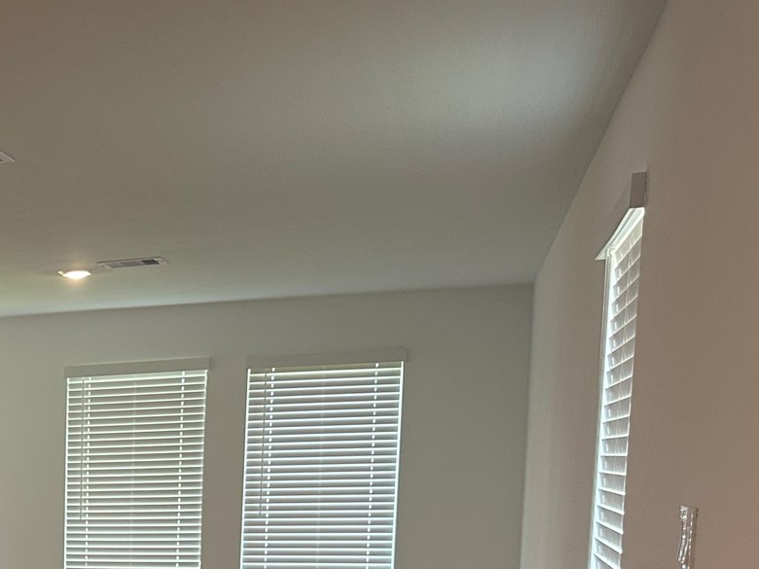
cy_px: 688
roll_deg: +1.2
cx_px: -186
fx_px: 1381
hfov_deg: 26.7
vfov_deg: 21.6
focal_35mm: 63
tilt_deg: -7.6
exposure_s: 1/121
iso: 125
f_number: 1.78
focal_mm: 6.86
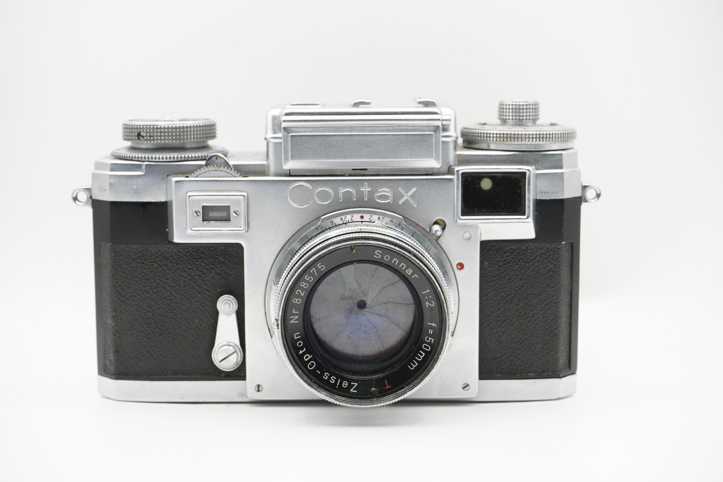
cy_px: 241
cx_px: 362
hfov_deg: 31.0
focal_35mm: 65
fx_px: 1305
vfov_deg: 20.9
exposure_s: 1/125
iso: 4000
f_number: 11
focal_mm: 65
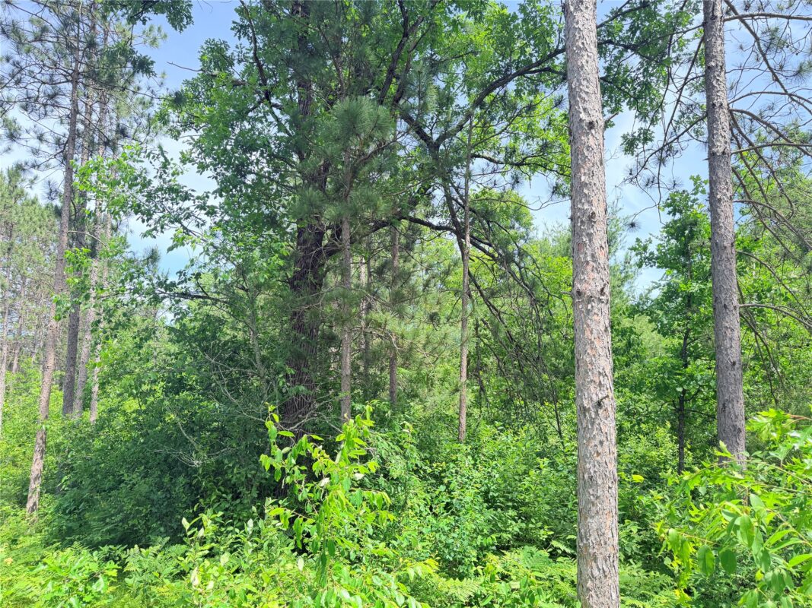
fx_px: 563
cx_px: 406
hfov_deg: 71.6
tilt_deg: +10.8
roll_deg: -0.2
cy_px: 304
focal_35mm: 24
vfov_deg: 56.8
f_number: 1.78
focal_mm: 6.76
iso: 100
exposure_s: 1/637
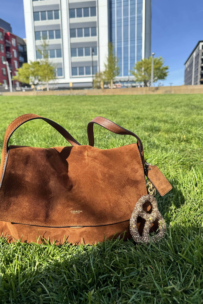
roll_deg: +2.3
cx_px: 91
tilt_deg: -11.6
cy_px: 161
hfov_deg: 47.8
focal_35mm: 27
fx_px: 228
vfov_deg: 67.3
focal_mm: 6.76
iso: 80
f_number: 1.78
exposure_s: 1/2174
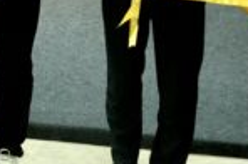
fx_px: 839
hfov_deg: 15.6
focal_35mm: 122
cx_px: -117
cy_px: -164
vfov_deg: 10.3
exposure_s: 1/250
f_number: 4
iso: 800
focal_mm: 24
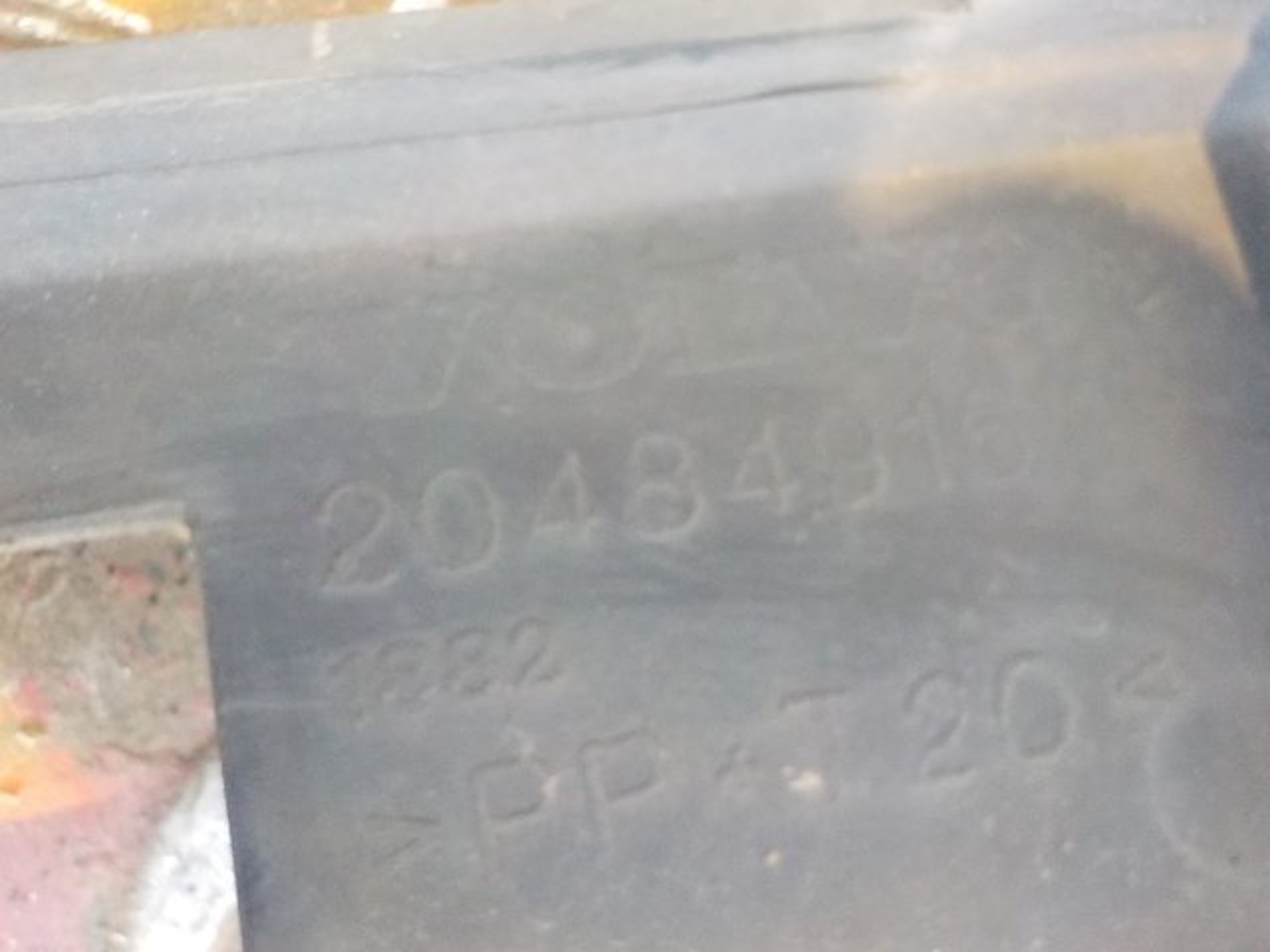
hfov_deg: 60.0
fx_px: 1101
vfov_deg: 46.8
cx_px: 635
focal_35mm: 30
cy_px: 476
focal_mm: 4.1
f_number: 3.3
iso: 800
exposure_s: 1/8
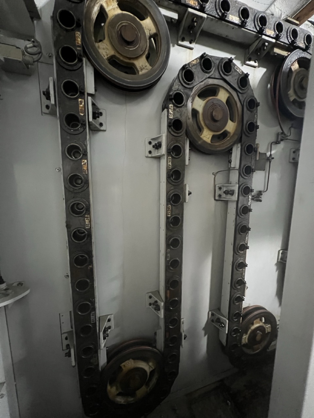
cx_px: 157
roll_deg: -0.4
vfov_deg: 106.2
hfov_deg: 89.9
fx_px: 157
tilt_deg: -8.0
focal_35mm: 13
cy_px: 209
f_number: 1.8
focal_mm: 1.57
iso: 1250
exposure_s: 1/30
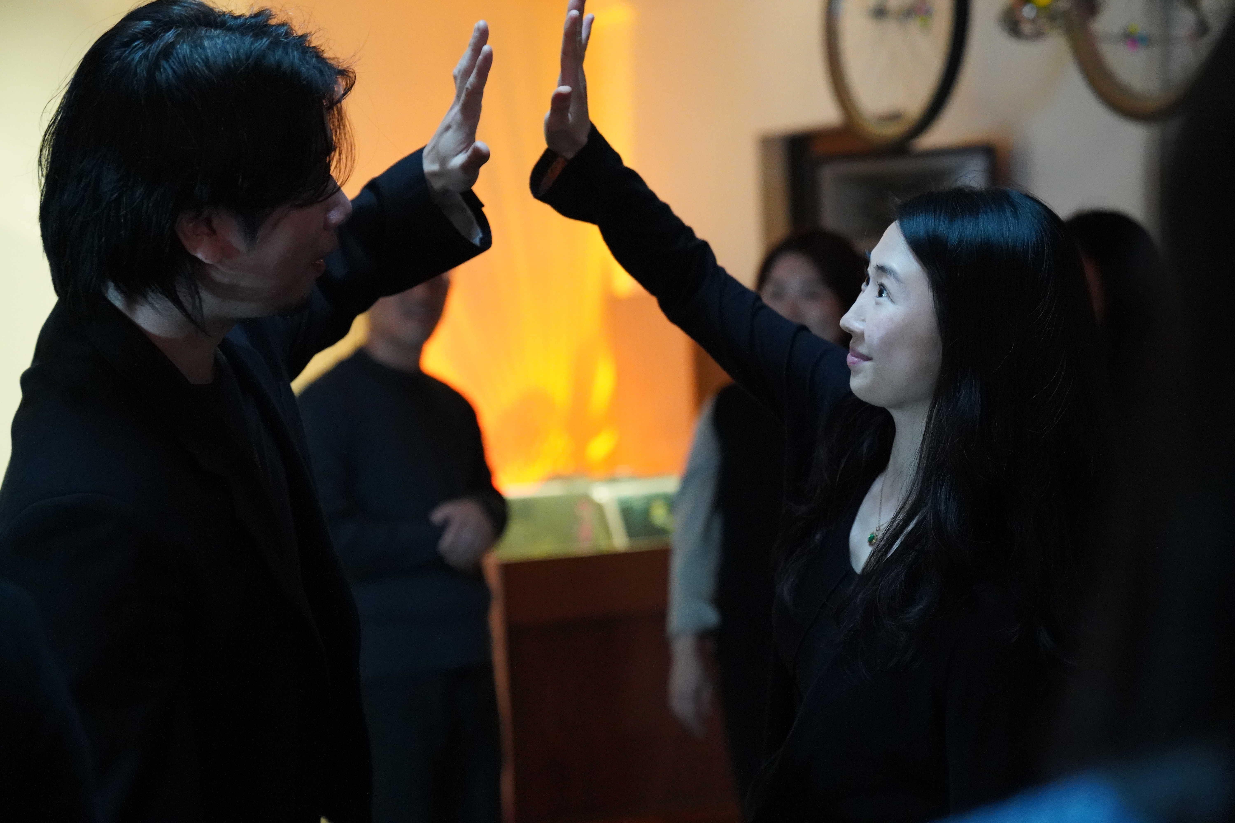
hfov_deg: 28.8
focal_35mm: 70
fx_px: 2401
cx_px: 618
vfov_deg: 19.5
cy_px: 412
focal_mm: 70
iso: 12800
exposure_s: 1/100
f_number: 2.8
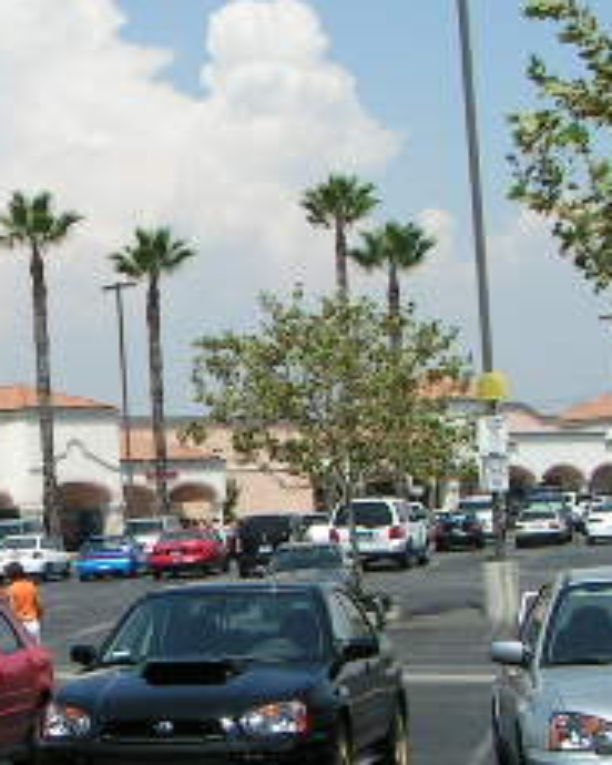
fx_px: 2332
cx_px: -93
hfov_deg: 14.5
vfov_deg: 18.6
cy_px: 529
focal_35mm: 103
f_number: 5.6
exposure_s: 1/400
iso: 50
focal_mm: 5.8
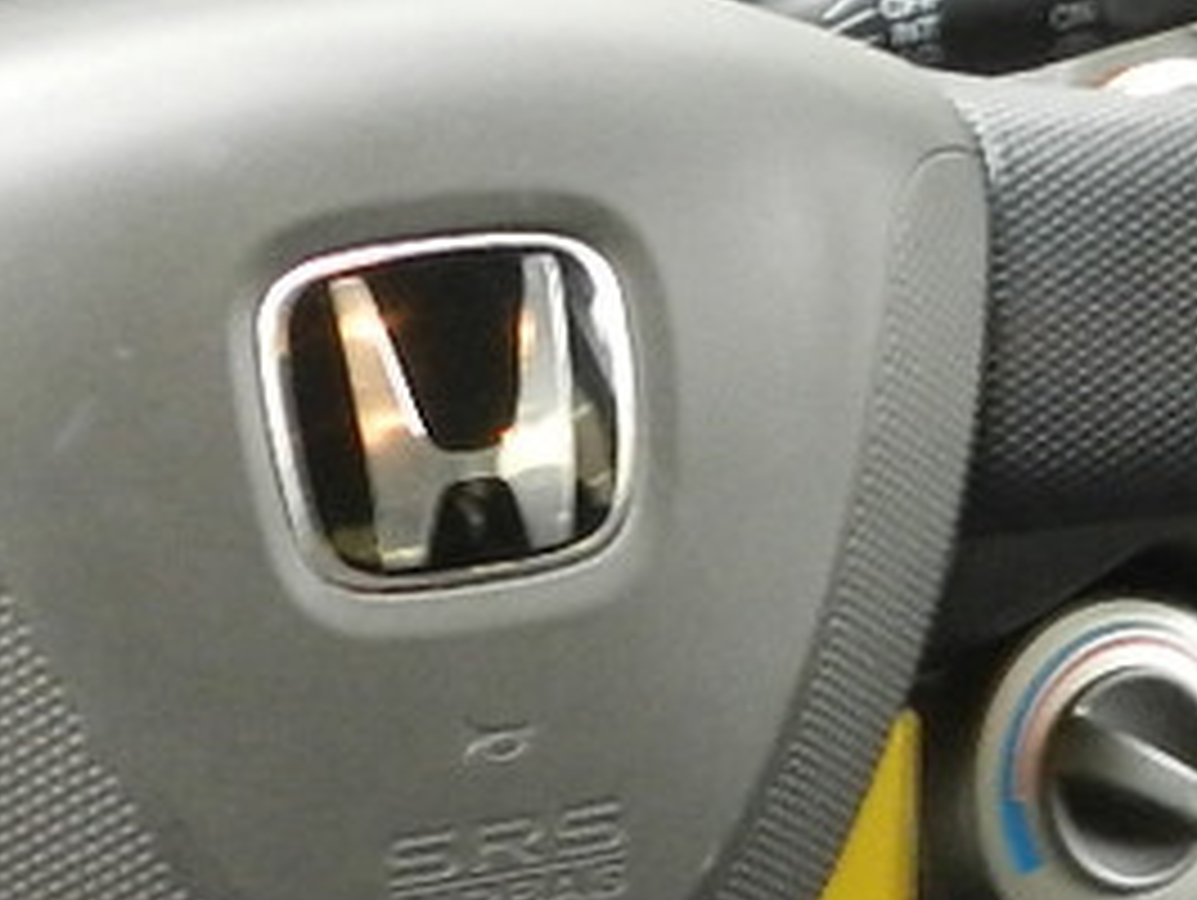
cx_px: 702
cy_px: 1161
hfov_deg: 11.4
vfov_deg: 8.5
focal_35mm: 173
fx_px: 5988
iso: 400
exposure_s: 1/8
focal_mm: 5.6
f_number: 3.7
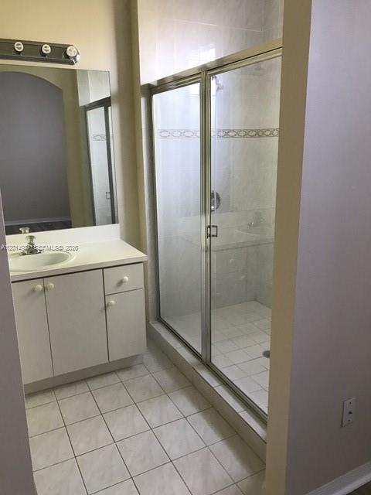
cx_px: 186
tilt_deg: -13.0
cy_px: 248
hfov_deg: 49.7
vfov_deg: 63.4
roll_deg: +2.0
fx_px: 400
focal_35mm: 28
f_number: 1.8
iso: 50
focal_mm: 3.99
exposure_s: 1/15
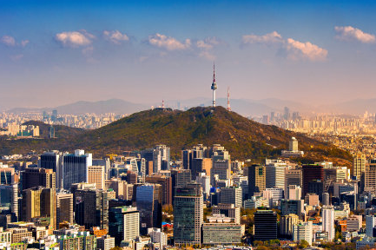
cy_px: 130
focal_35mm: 99
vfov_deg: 13.8
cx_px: 213
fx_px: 1033
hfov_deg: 20.6
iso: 200
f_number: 9
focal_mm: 70
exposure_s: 1/500
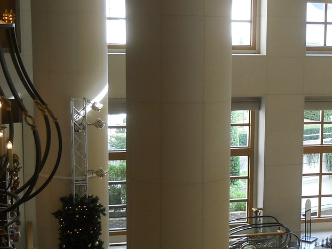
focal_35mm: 81
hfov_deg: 23.5
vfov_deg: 18.1
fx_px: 777
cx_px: 292
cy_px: 175
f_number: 3.1
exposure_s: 1/50
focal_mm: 6.72
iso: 80
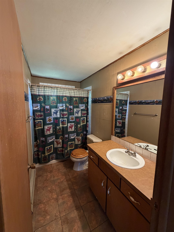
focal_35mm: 14
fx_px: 94
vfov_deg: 102.1
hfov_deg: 85.7
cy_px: 116
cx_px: 87
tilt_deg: -6.4
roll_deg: -1.0
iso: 320
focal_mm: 2.22
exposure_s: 1/60
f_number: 2.2
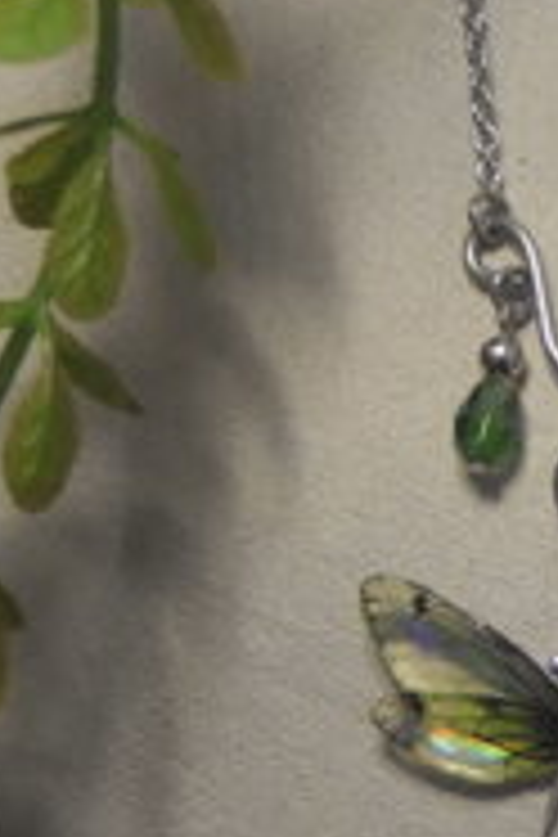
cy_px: 459
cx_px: 720
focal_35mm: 271
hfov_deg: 5.0
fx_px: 6300
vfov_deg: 7.6
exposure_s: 1/80
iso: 2500
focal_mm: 56
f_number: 5
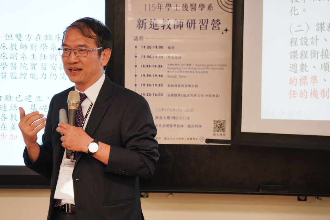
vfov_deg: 13.0
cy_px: 110
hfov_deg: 19.5
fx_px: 962
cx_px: 165
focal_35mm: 105
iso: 1000
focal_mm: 70
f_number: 4
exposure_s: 1/160
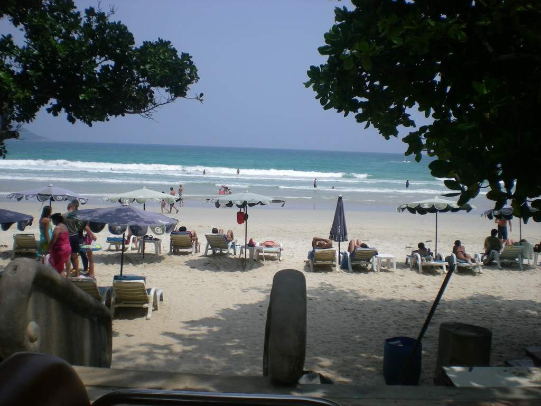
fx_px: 594
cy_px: 203
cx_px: 270
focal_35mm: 38
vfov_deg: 37.7
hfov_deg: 49.0
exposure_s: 1/710
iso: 50
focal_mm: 6.3
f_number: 4.6
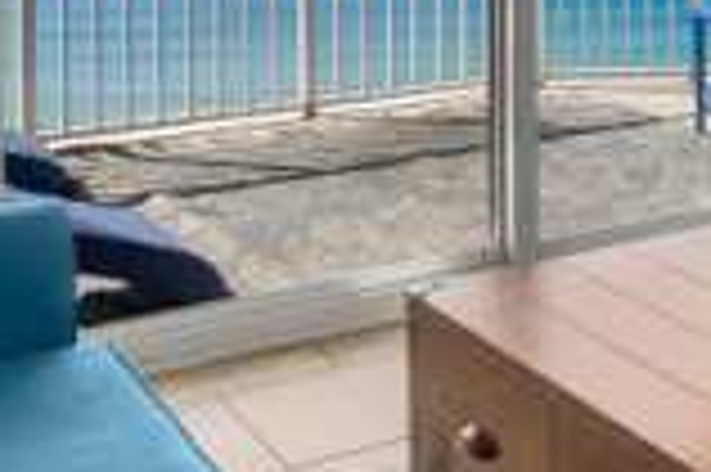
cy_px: -162
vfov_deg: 16.8
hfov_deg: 22.3
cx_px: 1044
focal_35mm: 76
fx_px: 1499
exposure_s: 1/20
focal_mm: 10
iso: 400
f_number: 9
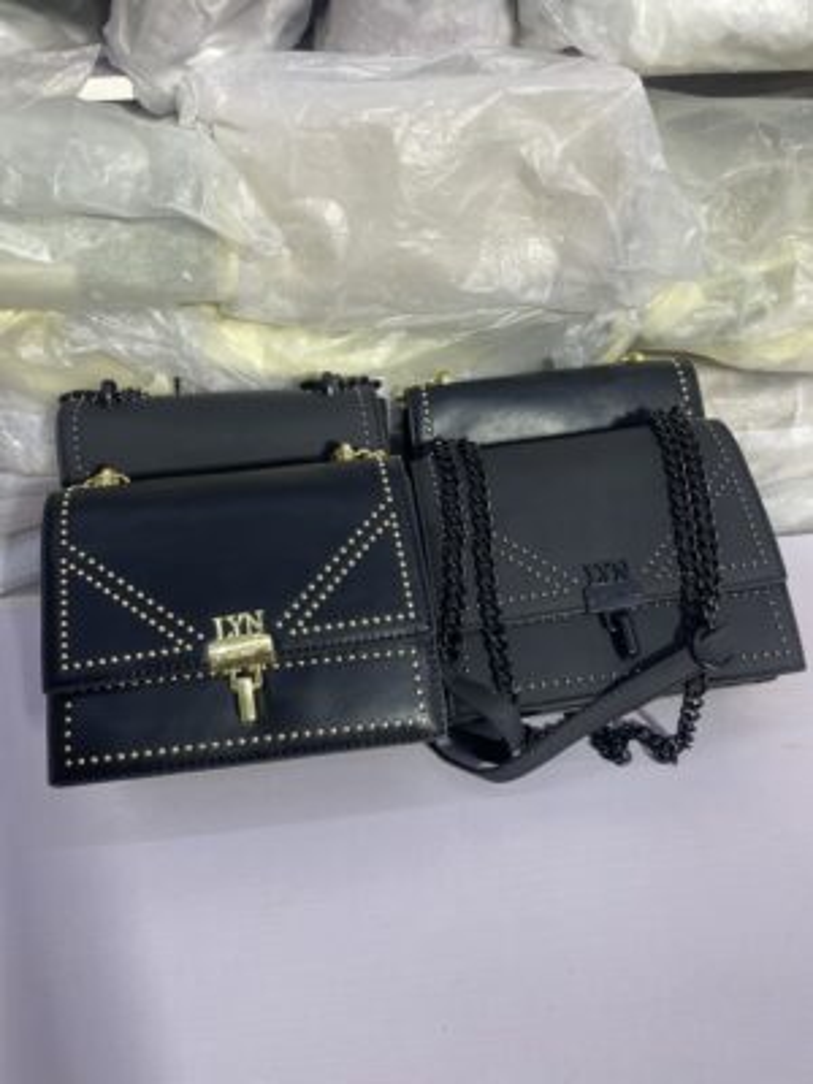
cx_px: 406
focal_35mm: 26
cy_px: 542
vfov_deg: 67.3
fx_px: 814
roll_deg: +3.9
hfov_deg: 53.1
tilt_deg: -39.0
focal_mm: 4.2
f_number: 1.6
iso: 32
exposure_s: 1/127
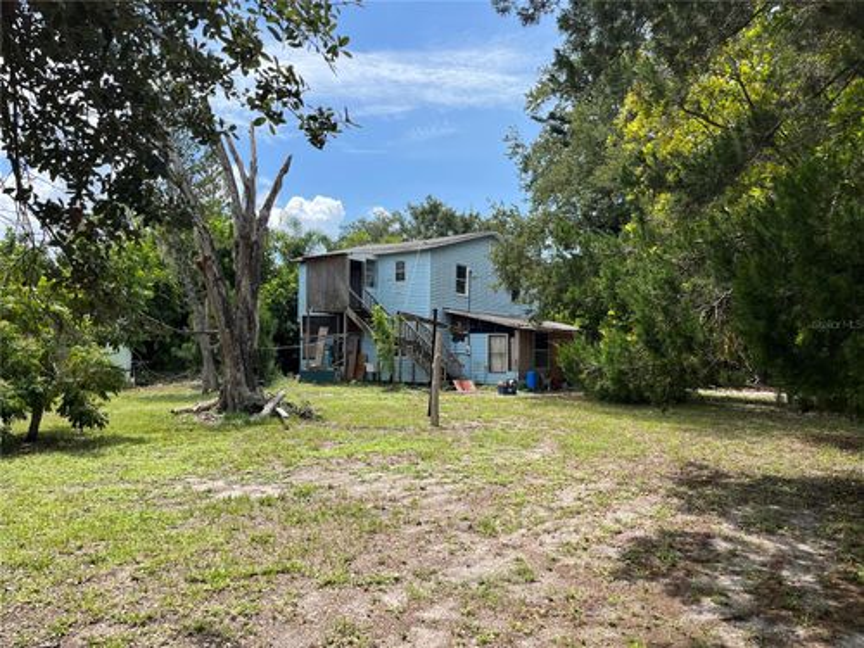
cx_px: 432
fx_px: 649
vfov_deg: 53.1
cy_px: 324
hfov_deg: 67.3
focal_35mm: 26
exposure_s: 1/2967
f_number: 1.6
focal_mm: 5.1
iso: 50
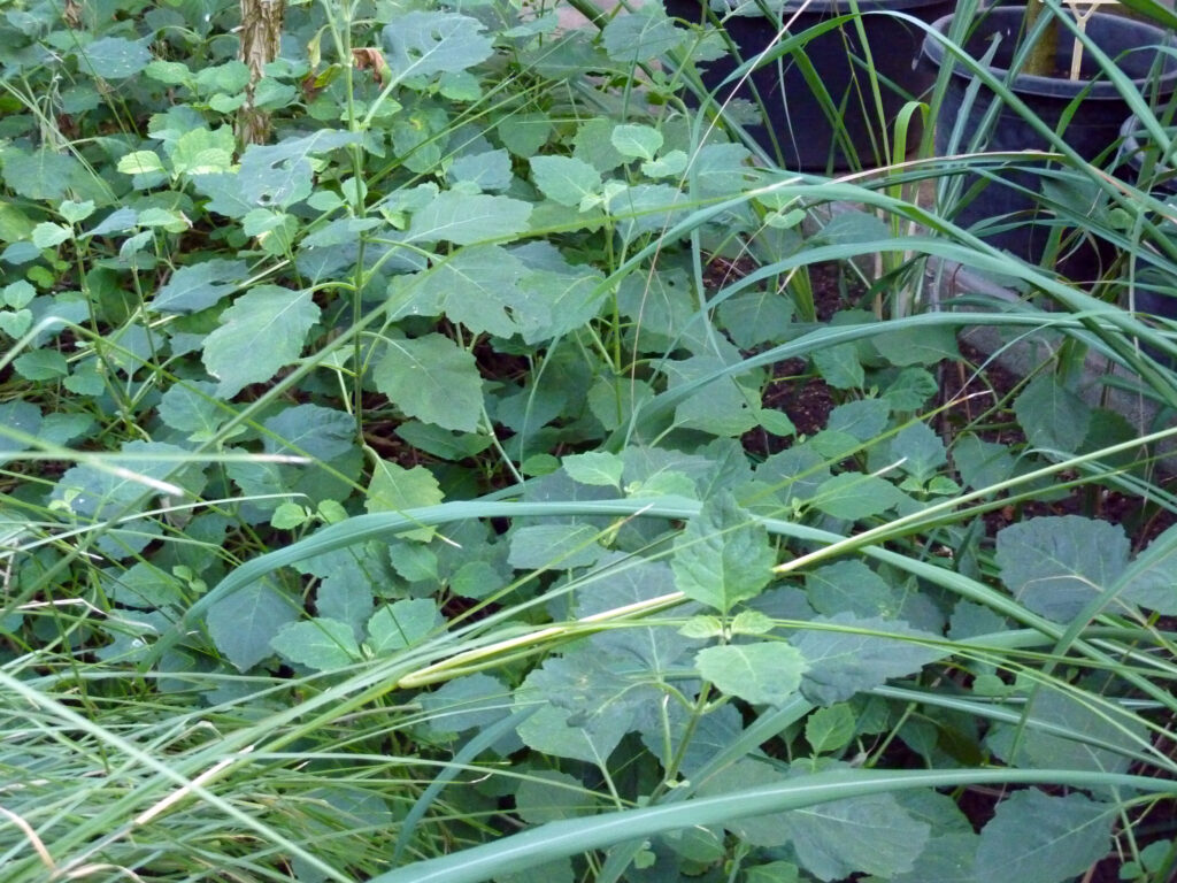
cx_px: 588
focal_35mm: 52
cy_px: 442
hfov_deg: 36.8
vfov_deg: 28.0
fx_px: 1768
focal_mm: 8.5
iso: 800
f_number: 3.8
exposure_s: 1/40
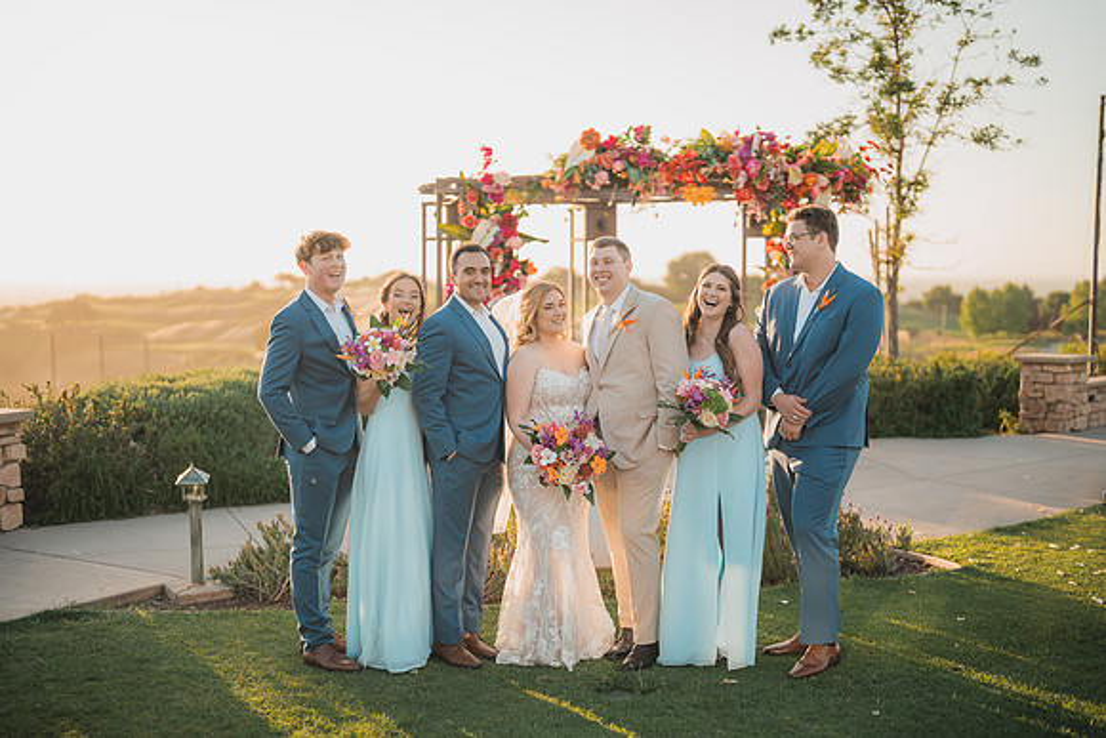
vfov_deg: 27.0
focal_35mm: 50
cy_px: 369
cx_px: 553
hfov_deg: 39.6
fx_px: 1536
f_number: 1.2
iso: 200
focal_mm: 50
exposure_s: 1/3200
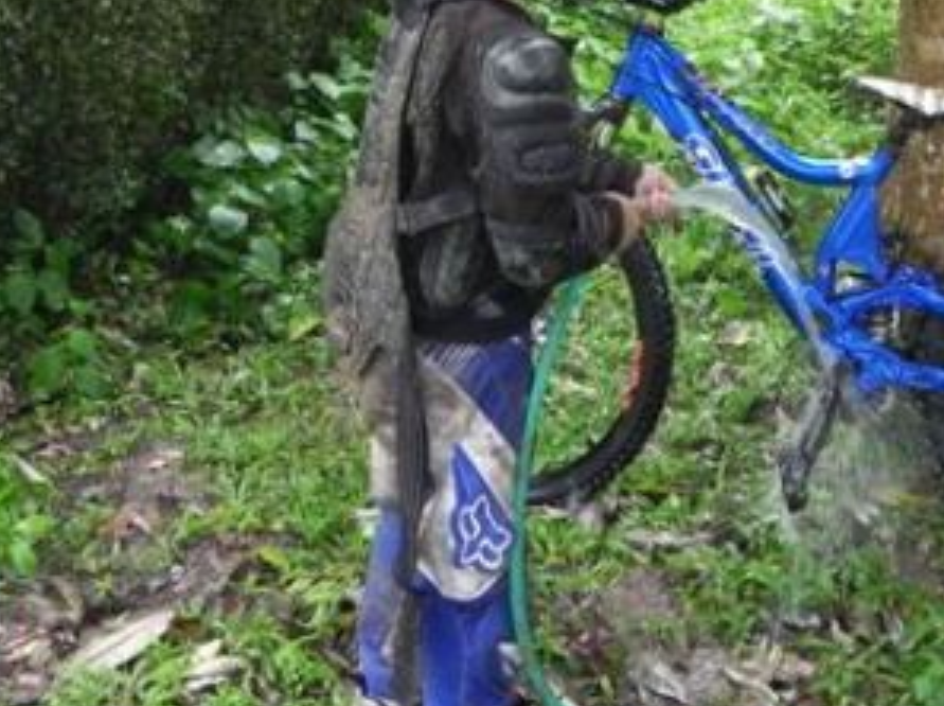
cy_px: 14
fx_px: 1661
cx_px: 569
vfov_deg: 23.1
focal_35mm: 61
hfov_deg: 31.6
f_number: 3.5
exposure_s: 1/91.8
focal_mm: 5.2
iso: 160
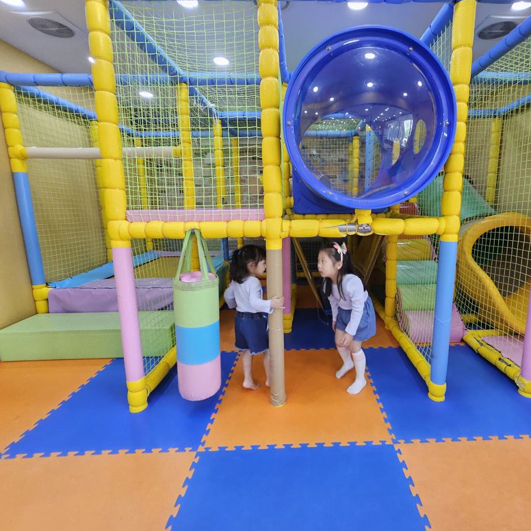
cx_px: 311
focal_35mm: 16
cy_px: 260
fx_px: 278
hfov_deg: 86.6
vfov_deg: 87.4
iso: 400
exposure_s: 1/60
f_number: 2.2
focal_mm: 1.7
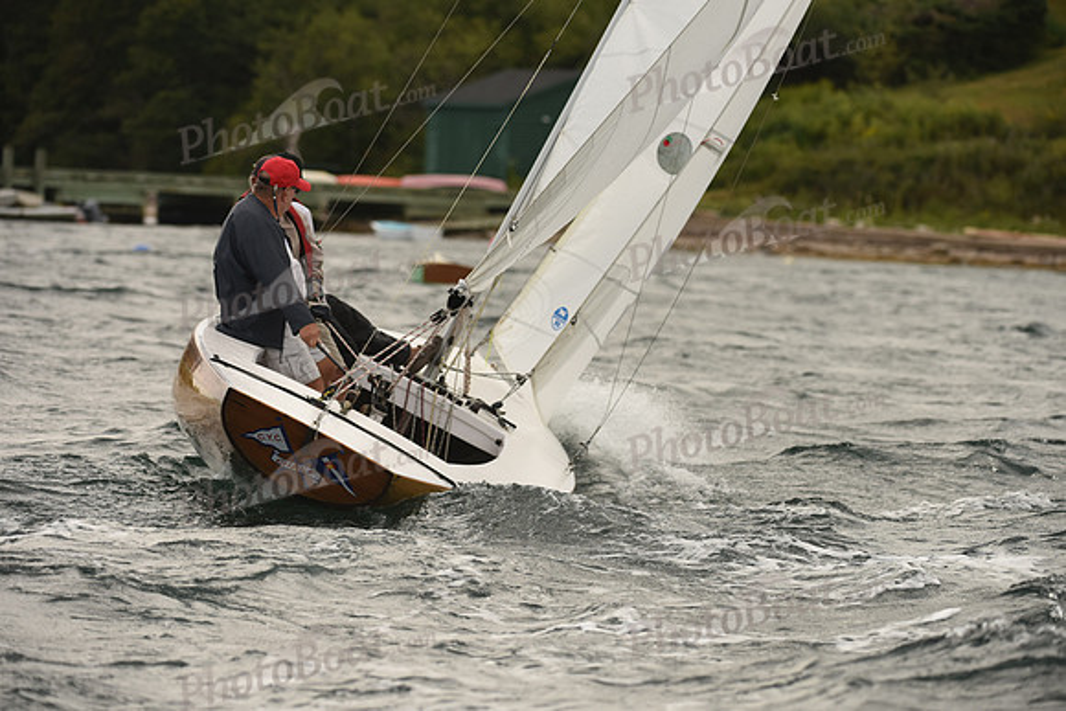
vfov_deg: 6.9
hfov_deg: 10.3
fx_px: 5923
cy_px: 356
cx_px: 533
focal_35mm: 200
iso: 250
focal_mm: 200
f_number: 5
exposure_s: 1/1000
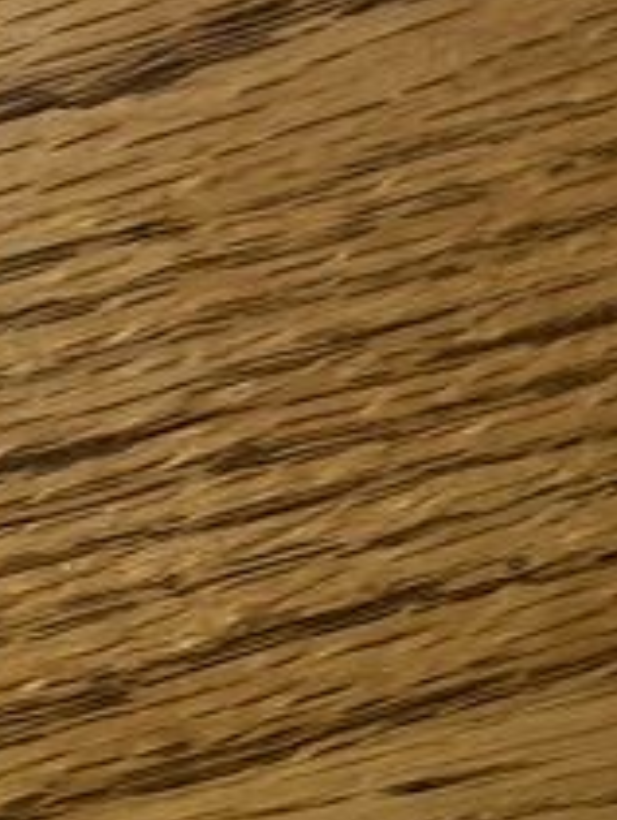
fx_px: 2775
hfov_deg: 11.4
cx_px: 1257
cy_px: -964
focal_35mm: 117
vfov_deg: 13.6
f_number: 1.78
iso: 800
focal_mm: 6.76
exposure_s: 1/30
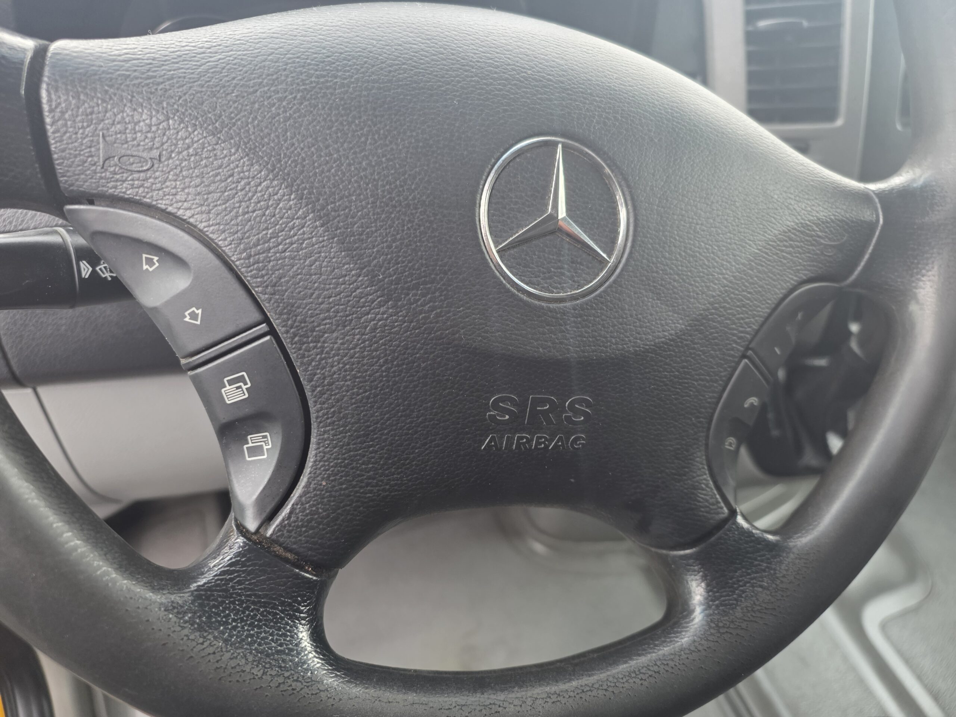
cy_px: 358
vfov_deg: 58.9
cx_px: 478
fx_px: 635
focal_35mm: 23
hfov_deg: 73.9
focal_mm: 6.25
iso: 320
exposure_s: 1/100
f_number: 1.7
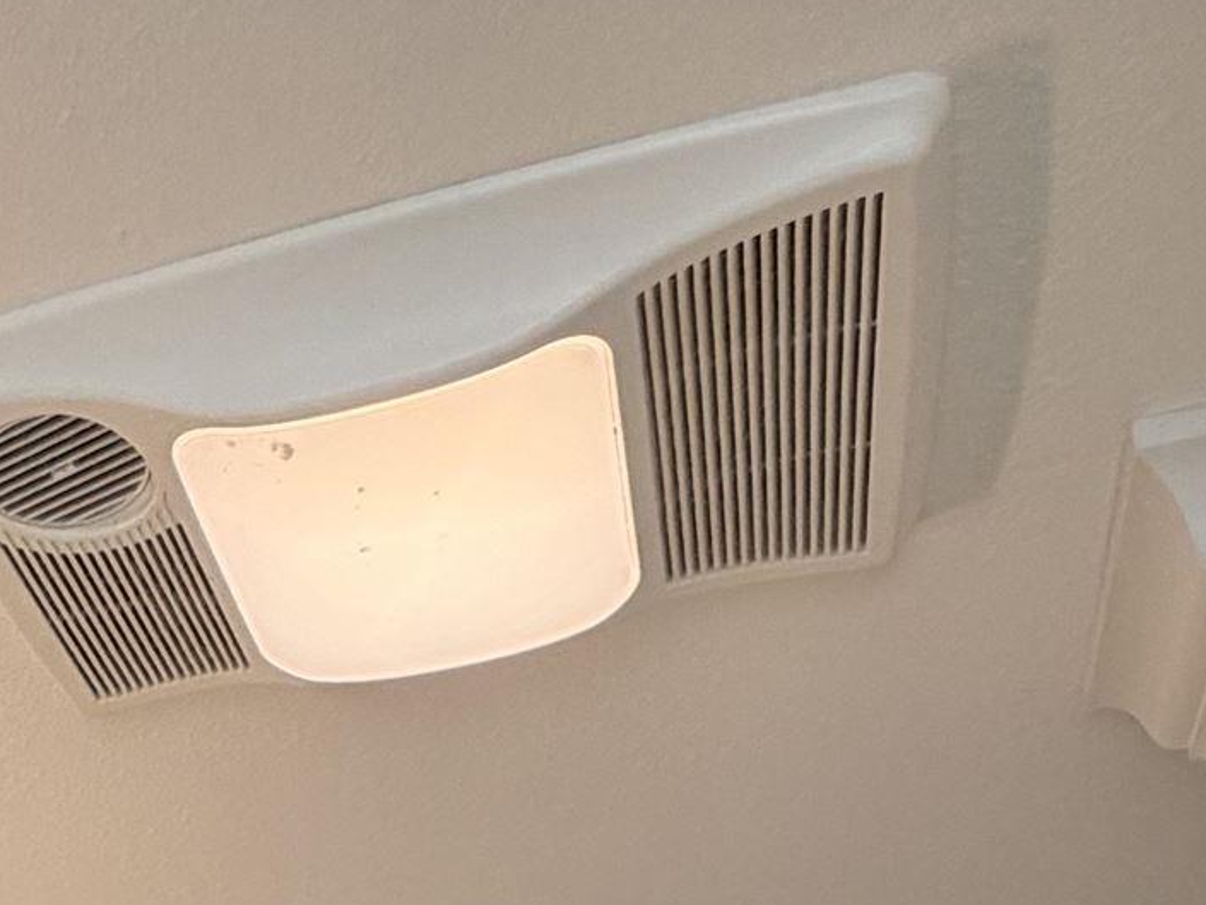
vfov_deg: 16.3
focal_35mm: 61
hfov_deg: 29.5
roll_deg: -0.4
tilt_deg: -2.5
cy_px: 1954
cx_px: -3
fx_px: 2126
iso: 200
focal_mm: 2.22
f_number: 2.2
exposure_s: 1/120
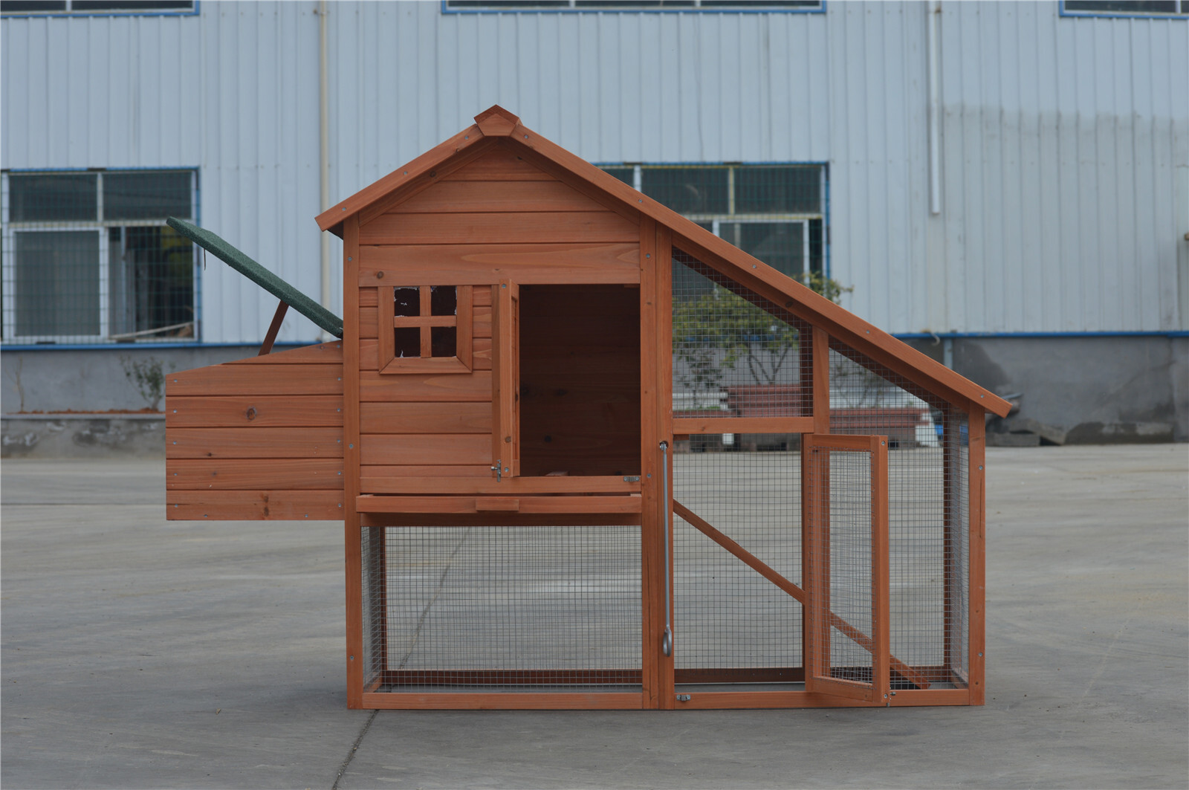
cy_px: 395
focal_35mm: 82
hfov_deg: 24.6
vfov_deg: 16.5
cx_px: 594
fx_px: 2722
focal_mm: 55
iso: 100
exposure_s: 1/160
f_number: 6.3
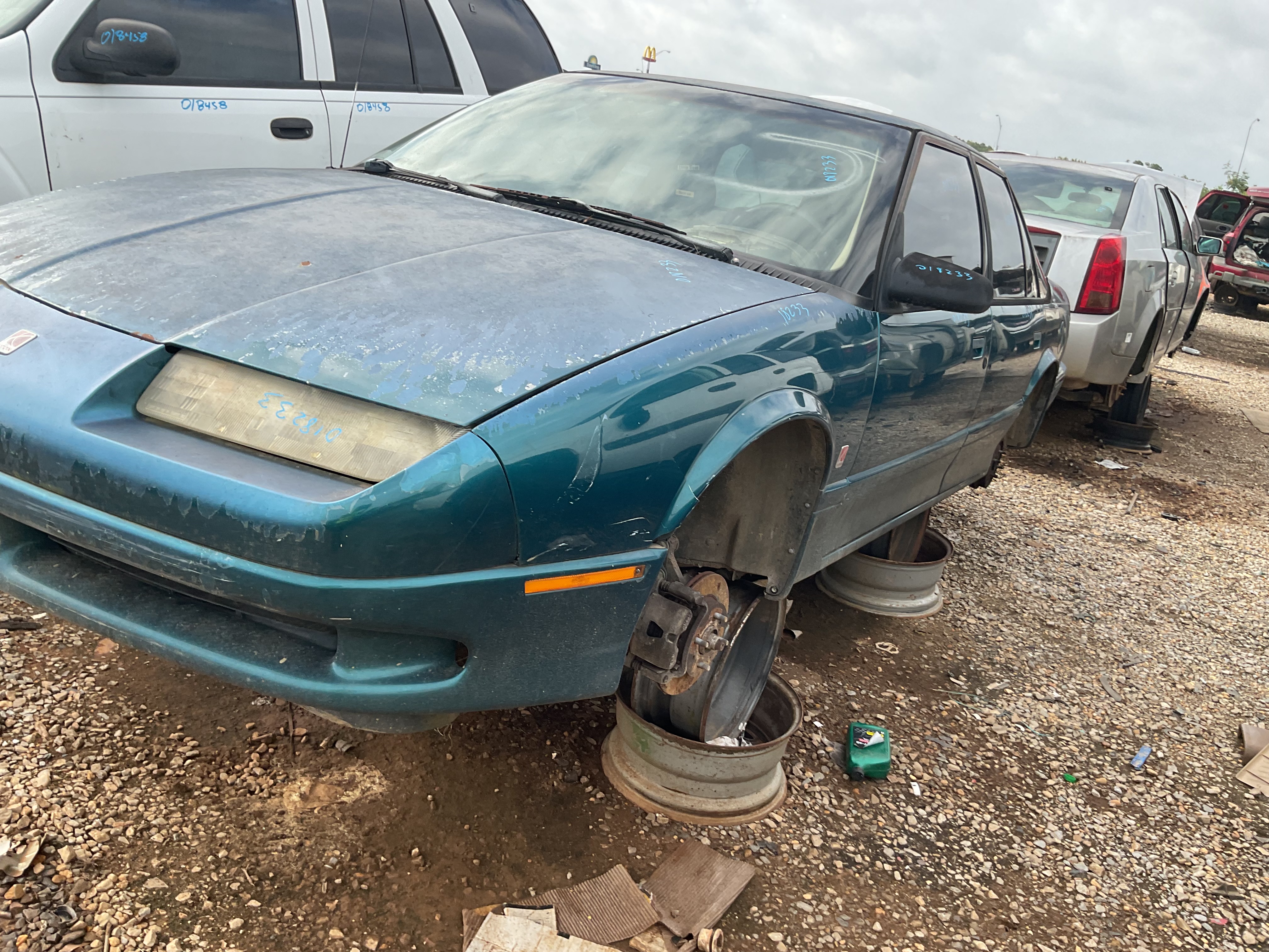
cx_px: 634
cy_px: 476
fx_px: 1063
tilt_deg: -18.6
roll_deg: -0.7
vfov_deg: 48.2
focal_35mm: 29
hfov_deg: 61.7
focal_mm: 3
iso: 16
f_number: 1.8
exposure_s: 1/562
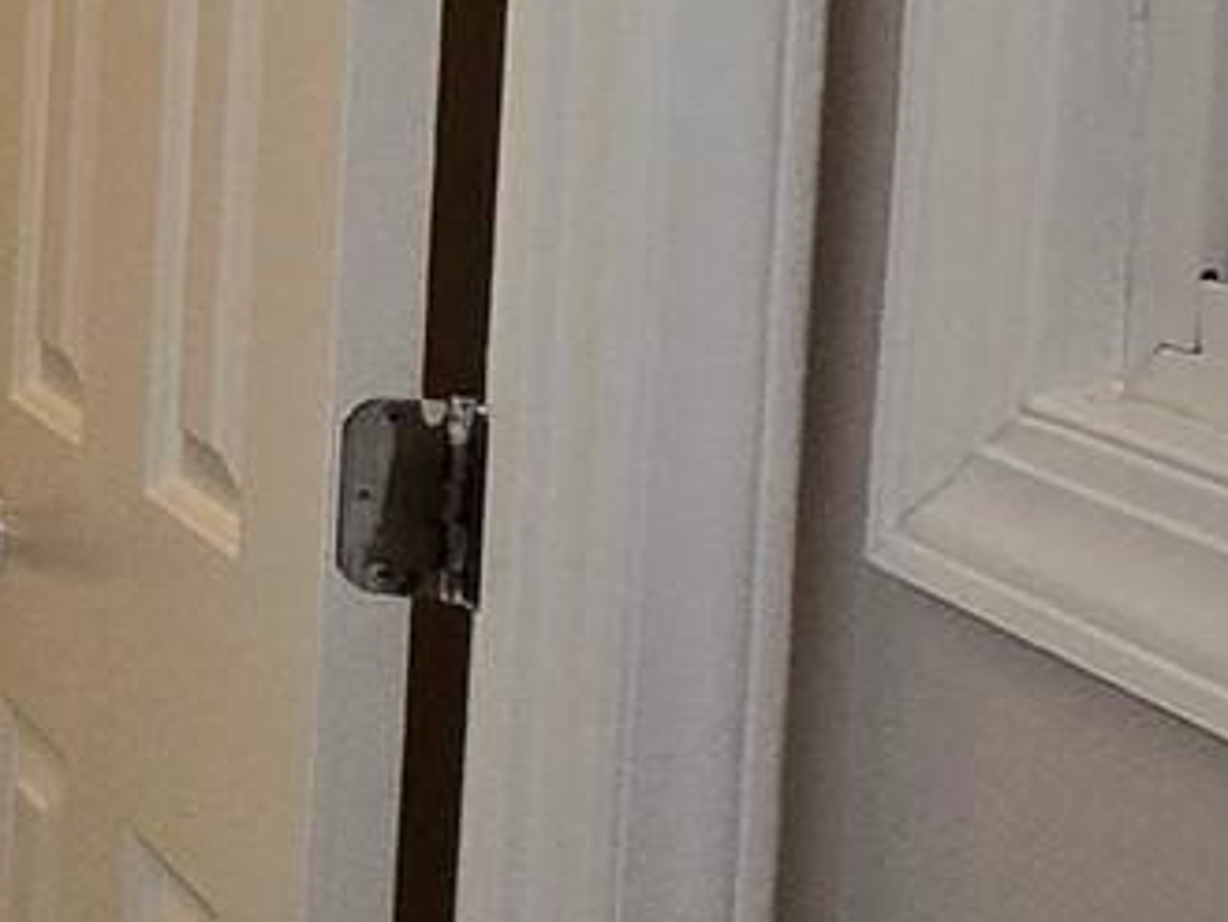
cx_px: -2012
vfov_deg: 17.7
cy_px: -19
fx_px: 2875
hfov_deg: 13.4
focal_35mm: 81
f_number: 2.2
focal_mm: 2.2
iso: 64
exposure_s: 1/120
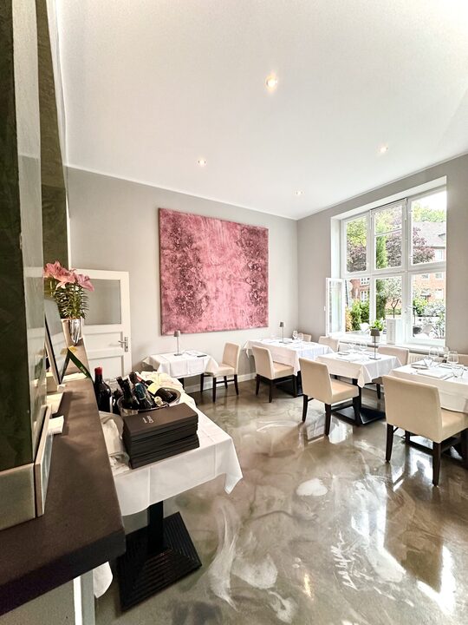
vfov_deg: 102.1
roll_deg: +1.3
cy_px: 312
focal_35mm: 14
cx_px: 234
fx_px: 252
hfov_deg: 85.7
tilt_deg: -2.0
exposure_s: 1/50
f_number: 2.2
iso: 400
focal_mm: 2.22
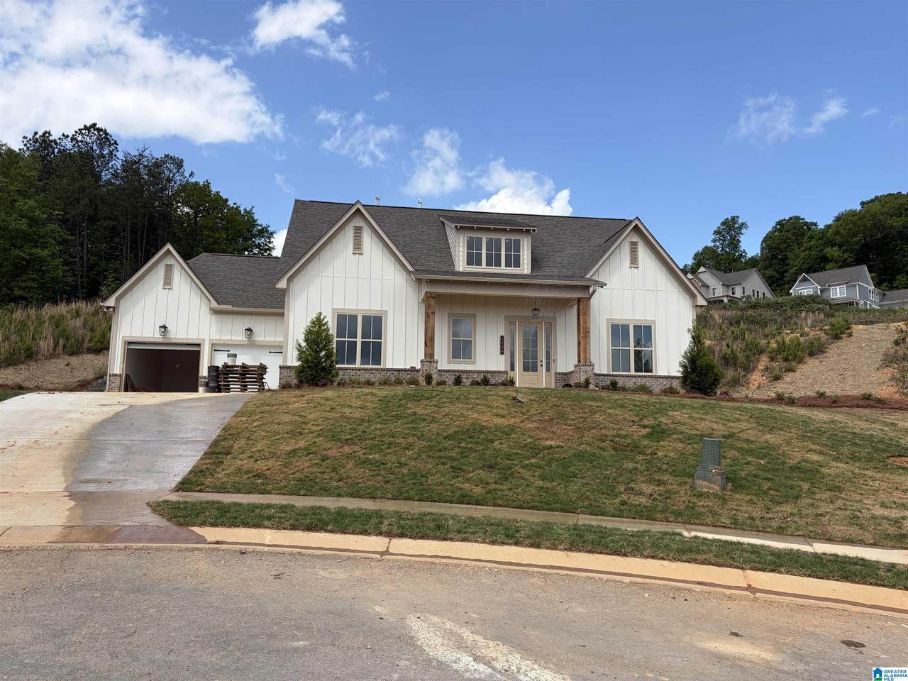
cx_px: 454
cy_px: 340
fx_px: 682
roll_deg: -0.2
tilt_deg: +9.8
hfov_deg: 67.3
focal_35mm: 26
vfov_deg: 53.1
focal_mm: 5.96
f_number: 1.6
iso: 50
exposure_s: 1/2451
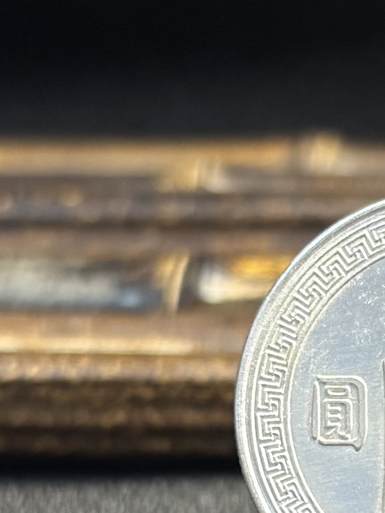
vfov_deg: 23.0
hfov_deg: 16.8
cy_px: 411
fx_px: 1245
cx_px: 462
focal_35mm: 84
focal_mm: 5.96
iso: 125
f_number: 1.6
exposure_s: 1/50
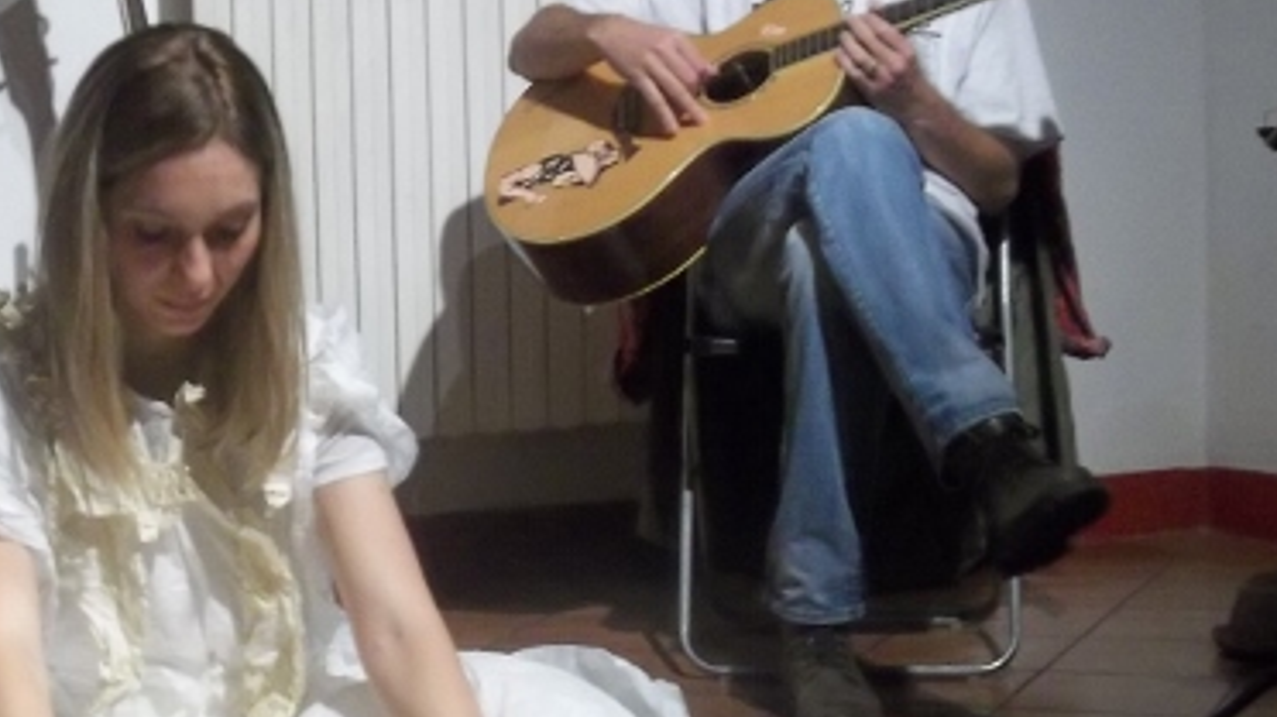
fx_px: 3487
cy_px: 360
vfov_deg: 11.7
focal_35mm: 103
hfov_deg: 20.1
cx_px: -17
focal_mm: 7.8
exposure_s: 1/8
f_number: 4.5
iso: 276
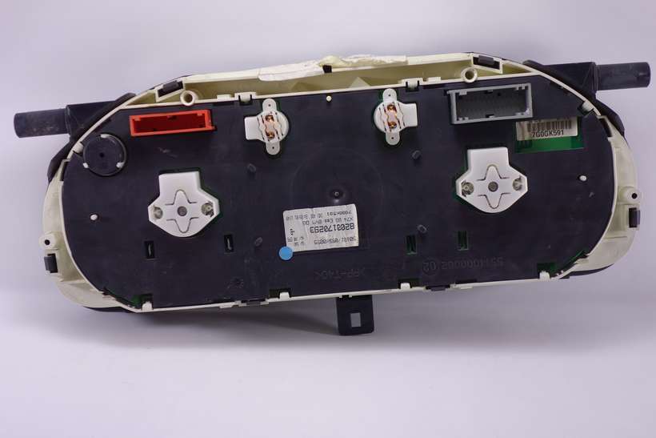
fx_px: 1021
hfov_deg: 35.6
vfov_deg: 24.2
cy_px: 219
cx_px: 328
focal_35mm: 56
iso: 125
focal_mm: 20.85
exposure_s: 1/60
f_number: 3.5
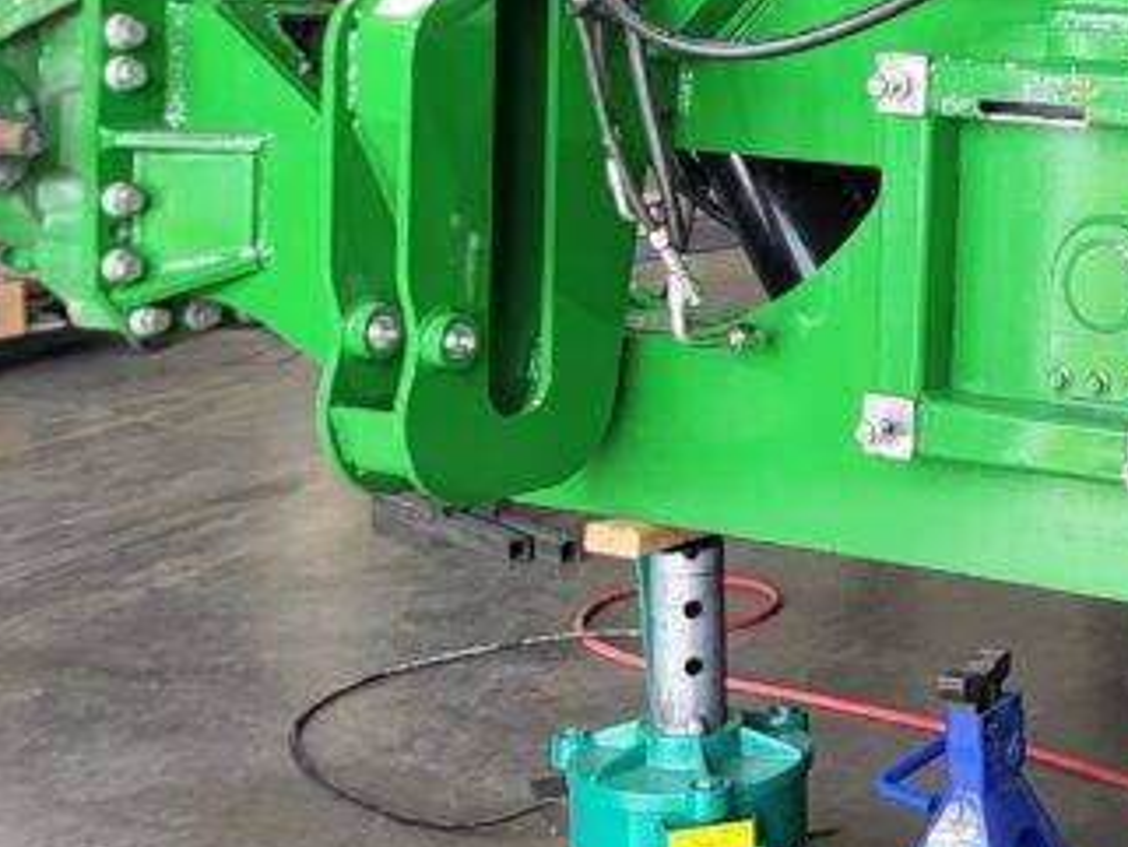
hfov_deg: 22.1
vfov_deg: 17.6
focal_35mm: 83
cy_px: 162
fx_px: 2706
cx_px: 1290
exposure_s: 1/120
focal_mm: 5.4
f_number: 1.8
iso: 64
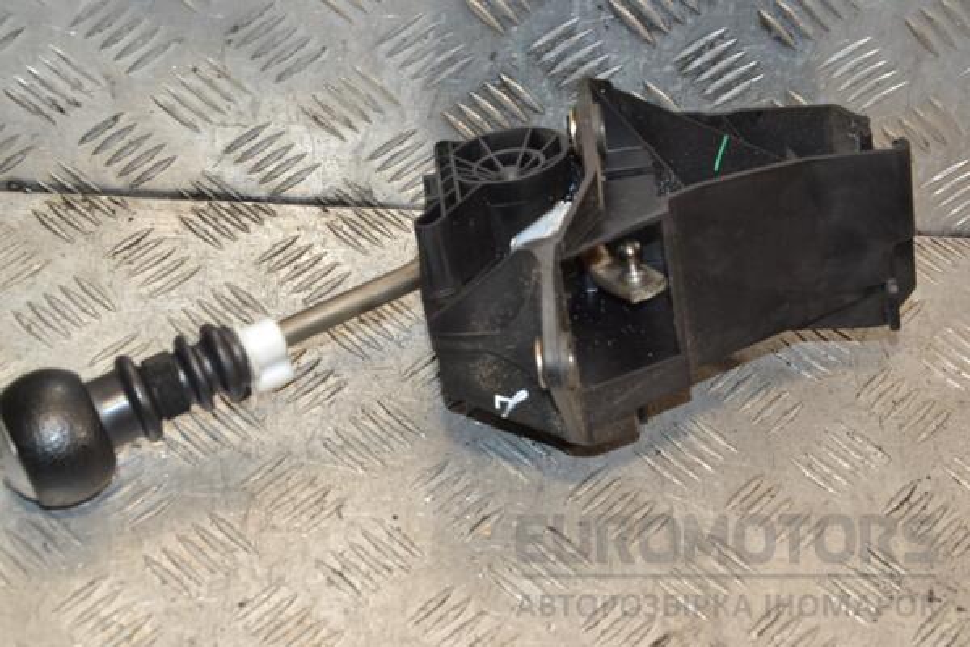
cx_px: 485
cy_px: 324
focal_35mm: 72
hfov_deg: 28.1
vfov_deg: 18.9
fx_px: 1940
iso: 800
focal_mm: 48
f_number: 7.1
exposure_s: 1/200
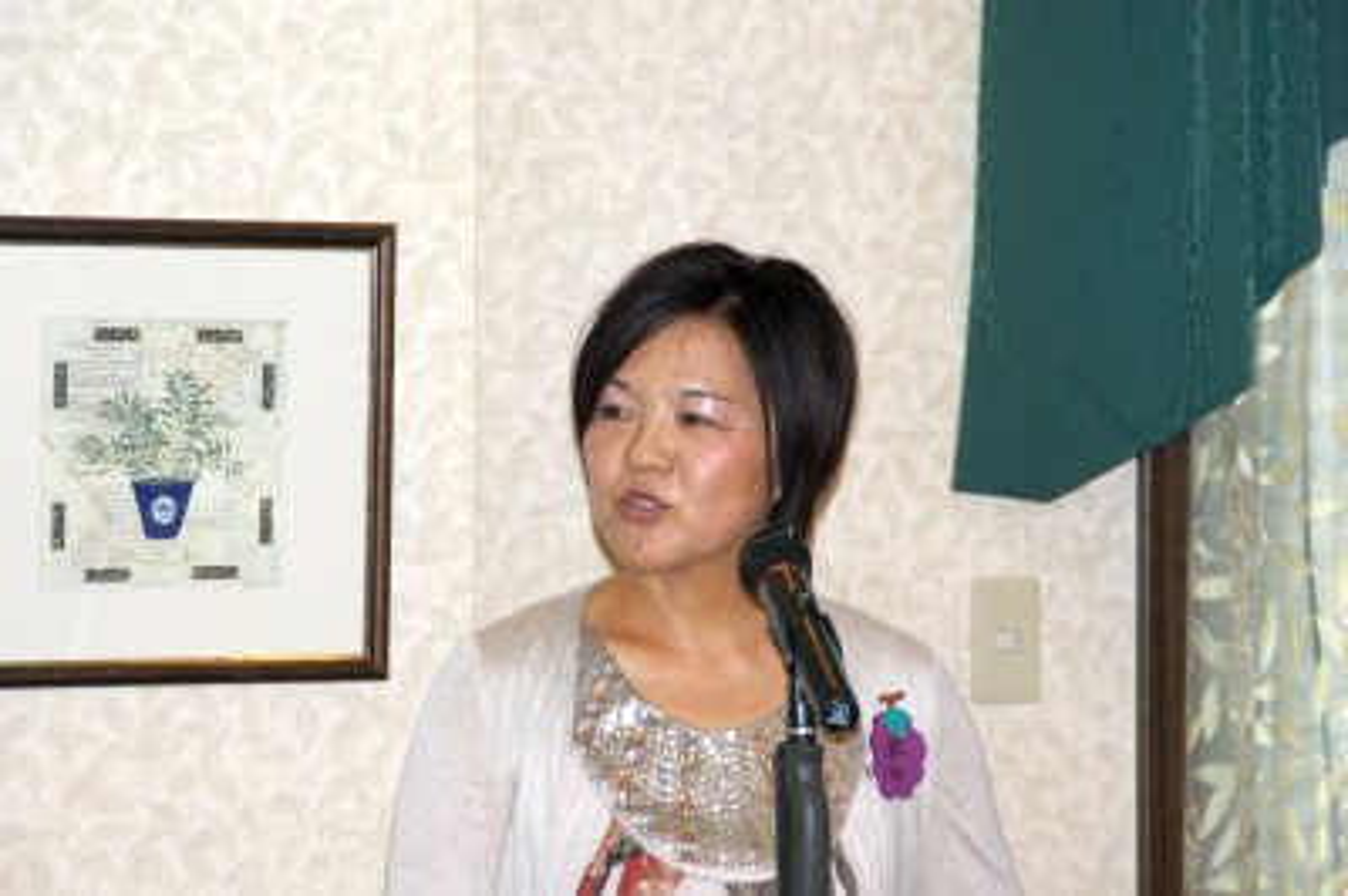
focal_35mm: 158
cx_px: 674
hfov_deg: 13.1
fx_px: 5893
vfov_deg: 8.7
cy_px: 448
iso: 400
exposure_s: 1/125
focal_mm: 105
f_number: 5.6
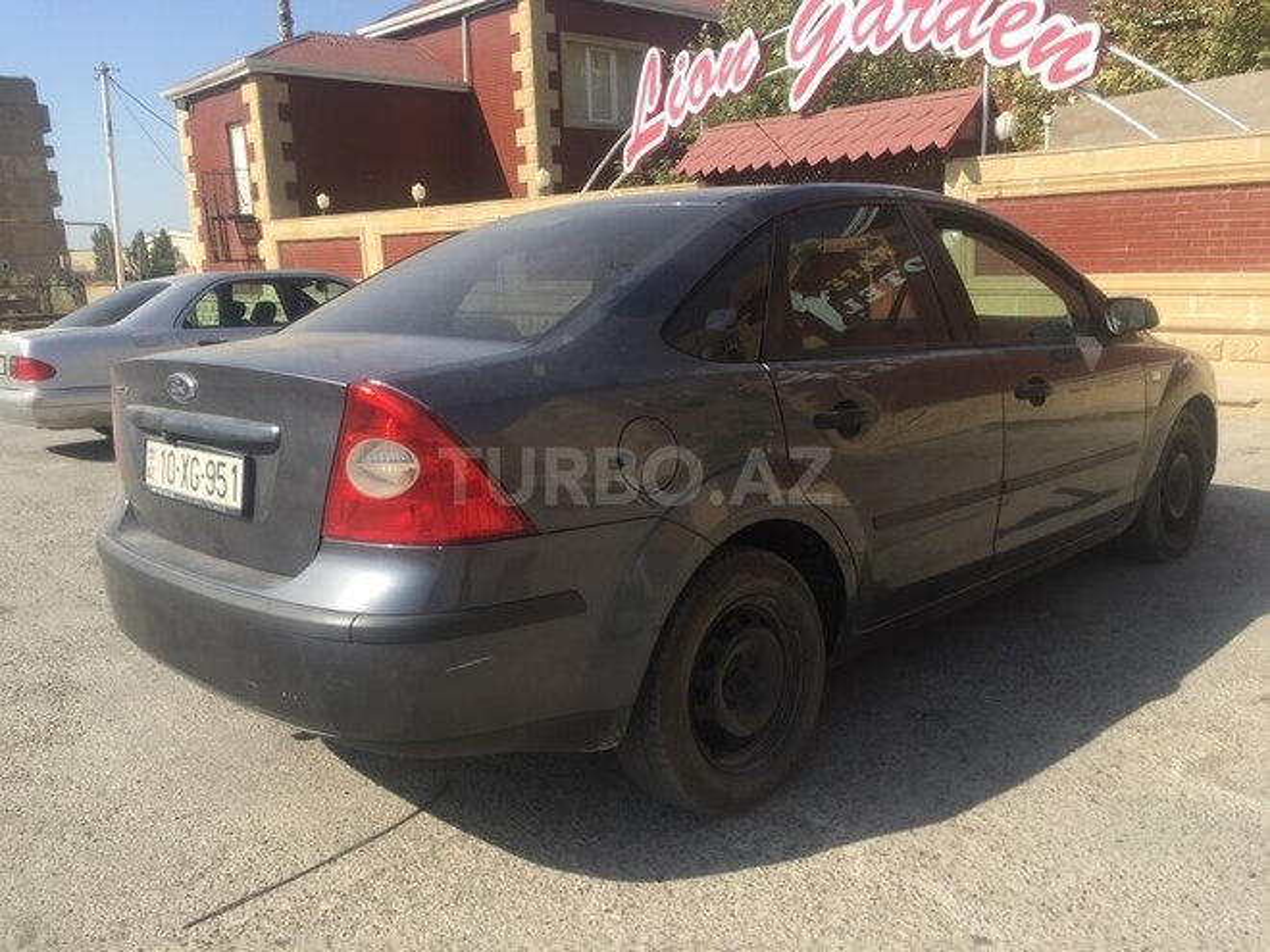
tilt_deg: -10.0
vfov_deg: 48.2
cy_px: 476
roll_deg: -0.5
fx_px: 1064
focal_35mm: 29
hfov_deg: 61.7
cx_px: 635
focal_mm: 4.15
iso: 32
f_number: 2.2
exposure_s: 1/1364
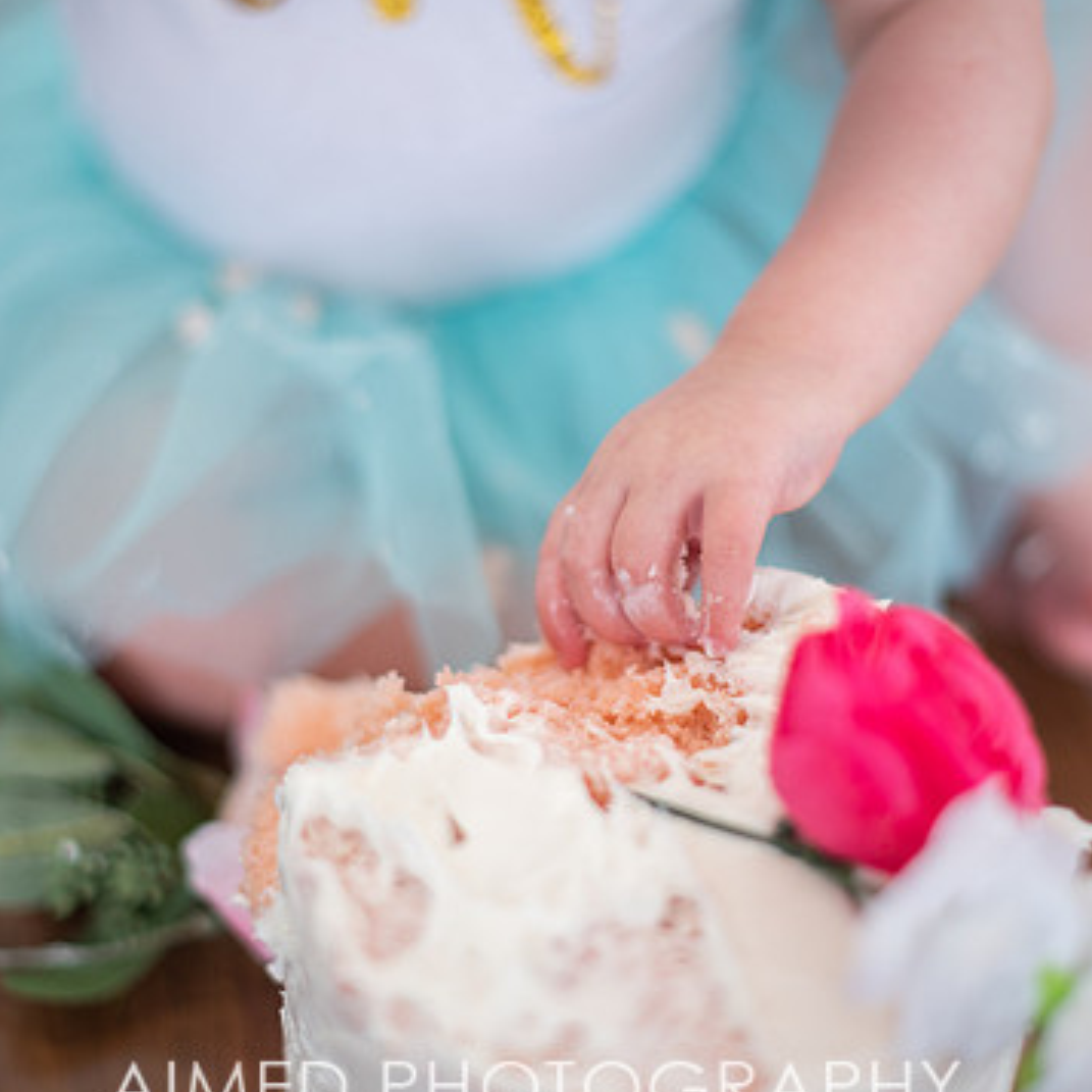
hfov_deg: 25.0
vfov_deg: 25.0
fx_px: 2463
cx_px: 538
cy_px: 555
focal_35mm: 69
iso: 200
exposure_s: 1/320
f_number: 1.4
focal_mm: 50
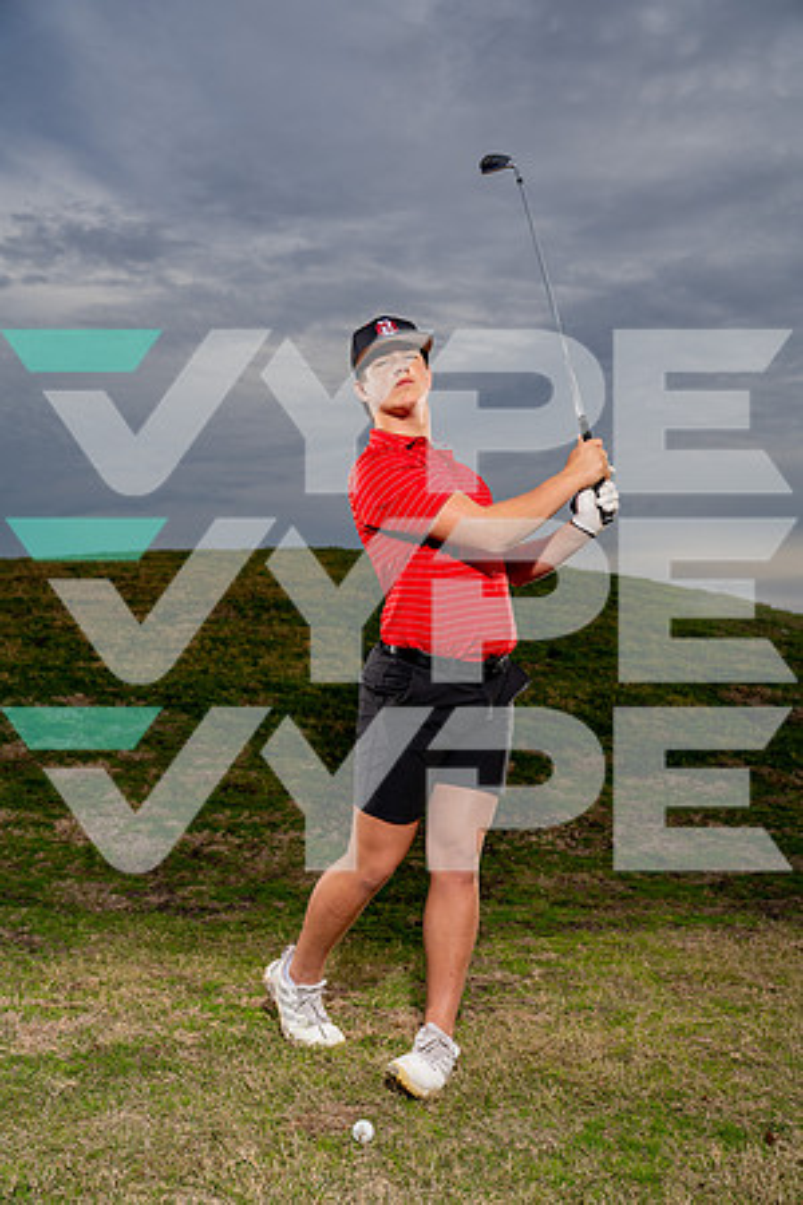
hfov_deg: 42.3
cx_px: 402
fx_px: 1037
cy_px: 602
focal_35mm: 31
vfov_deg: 60.3
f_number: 4
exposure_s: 1/1000
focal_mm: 31
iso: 100
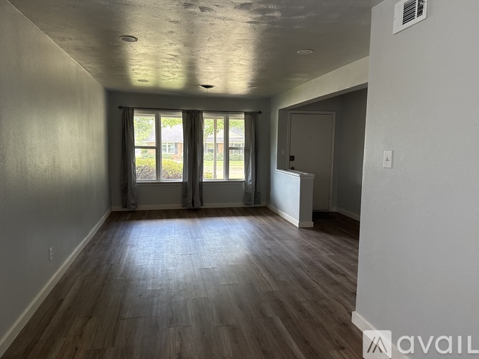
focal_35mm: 24
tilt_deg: -6.5
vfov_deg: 56.8
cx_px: 240
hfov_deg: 71.6
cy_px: 180
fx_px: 332
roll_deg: -1.1
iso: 320
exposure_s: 1/120
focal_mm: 6.76
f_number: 1.78
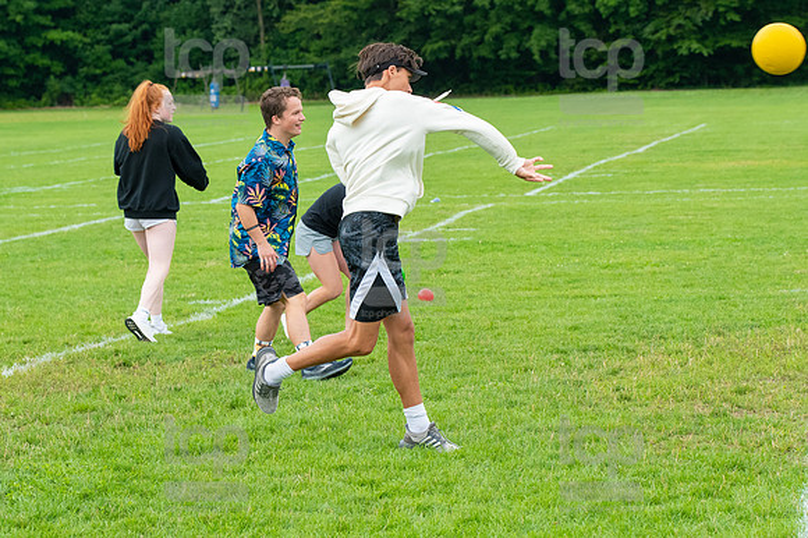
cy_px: 269
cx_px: 404
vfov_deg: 10.1
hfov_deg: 15.2
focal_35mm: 135
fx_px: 3028
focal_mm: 90
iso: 1250
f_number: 5.6
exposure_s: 1/1000
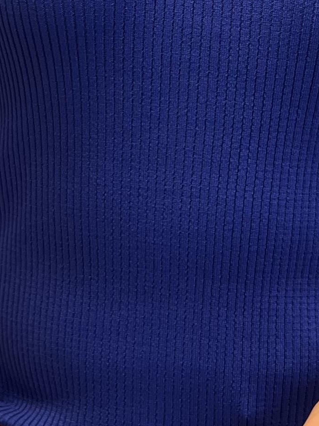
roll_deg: +1.2
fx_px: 1401
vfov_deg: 16.7
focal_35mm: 114
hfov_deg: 12.9
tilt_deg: -10.5
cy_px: -60
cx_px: 245
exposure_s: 1/100
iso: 100
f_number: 1.5
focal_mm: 5.7
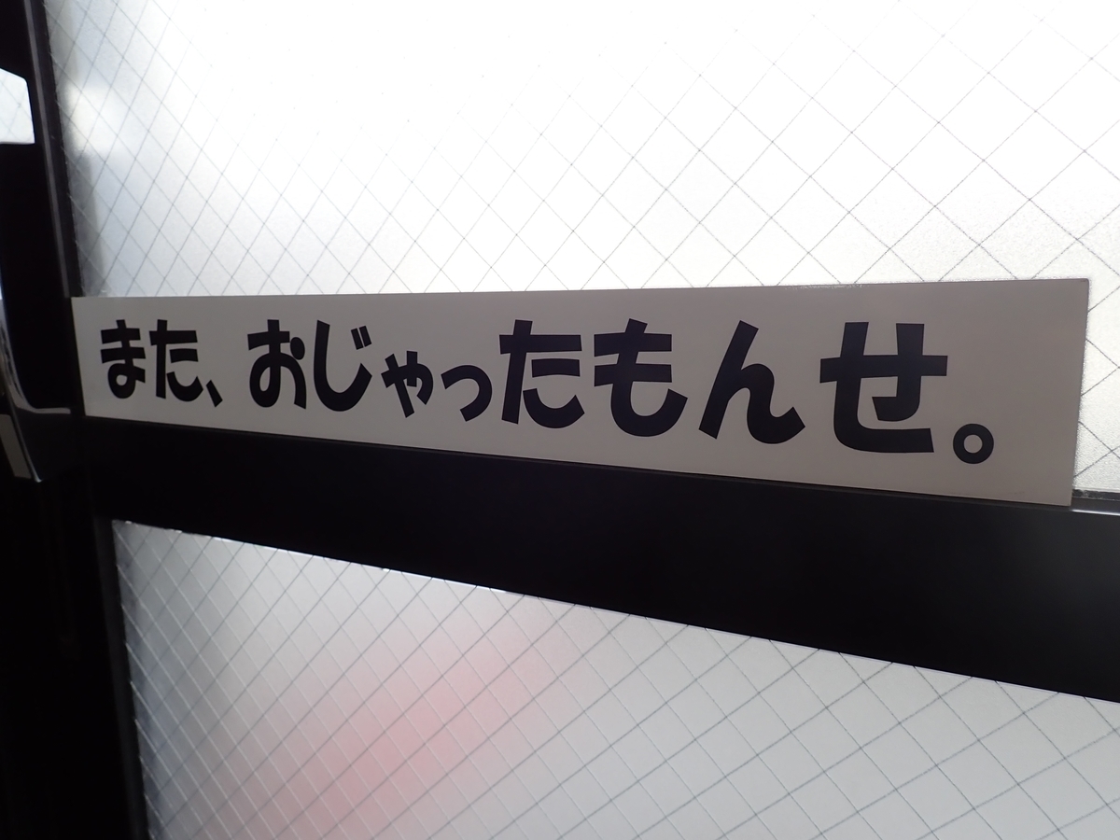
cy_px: 420
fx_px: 809
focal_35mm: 25
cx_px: 560
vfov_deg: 54.9
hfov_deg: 69.4
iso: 100
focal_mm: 4.5
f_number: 2.8
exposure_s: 1/160
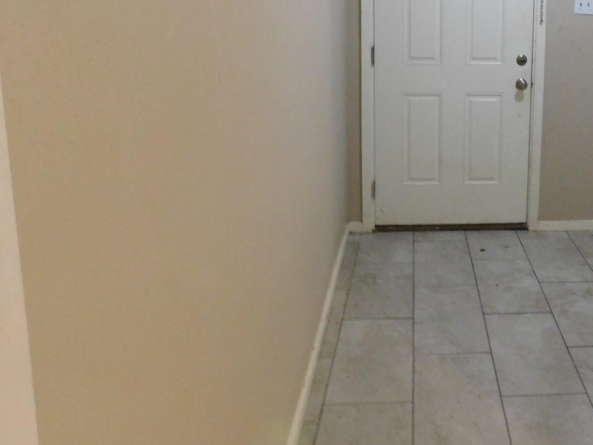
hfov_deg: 46.8
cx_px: 461
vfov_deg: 36.7
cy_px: 105
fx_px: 651
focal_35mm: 38
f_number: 3
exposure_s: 1/13
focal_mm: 4
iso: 400
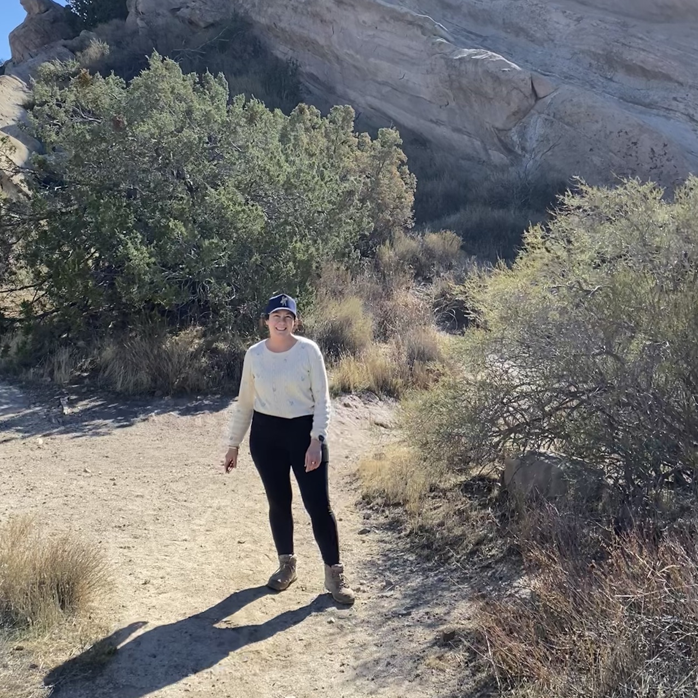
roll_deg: +0.4
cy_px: 241
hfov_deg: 46.0
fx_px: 821
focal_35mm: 36
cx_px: 319
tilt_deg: +2.4
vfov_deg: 45.4
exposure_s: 1/1135
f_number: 1.8
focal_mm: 4.25
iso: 32
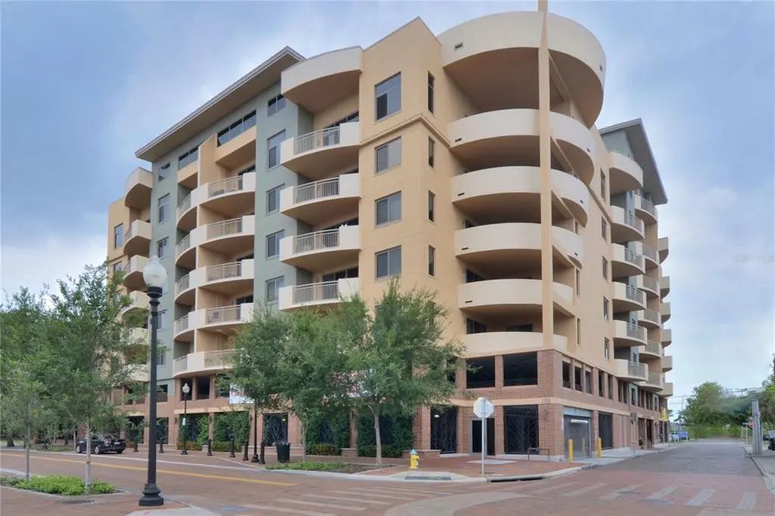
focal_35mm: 16
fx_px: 355
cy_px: 258
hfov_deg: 95.0
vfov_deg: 72.0
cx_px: 388
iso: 200
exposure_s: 1/125
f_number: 8
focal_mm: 11
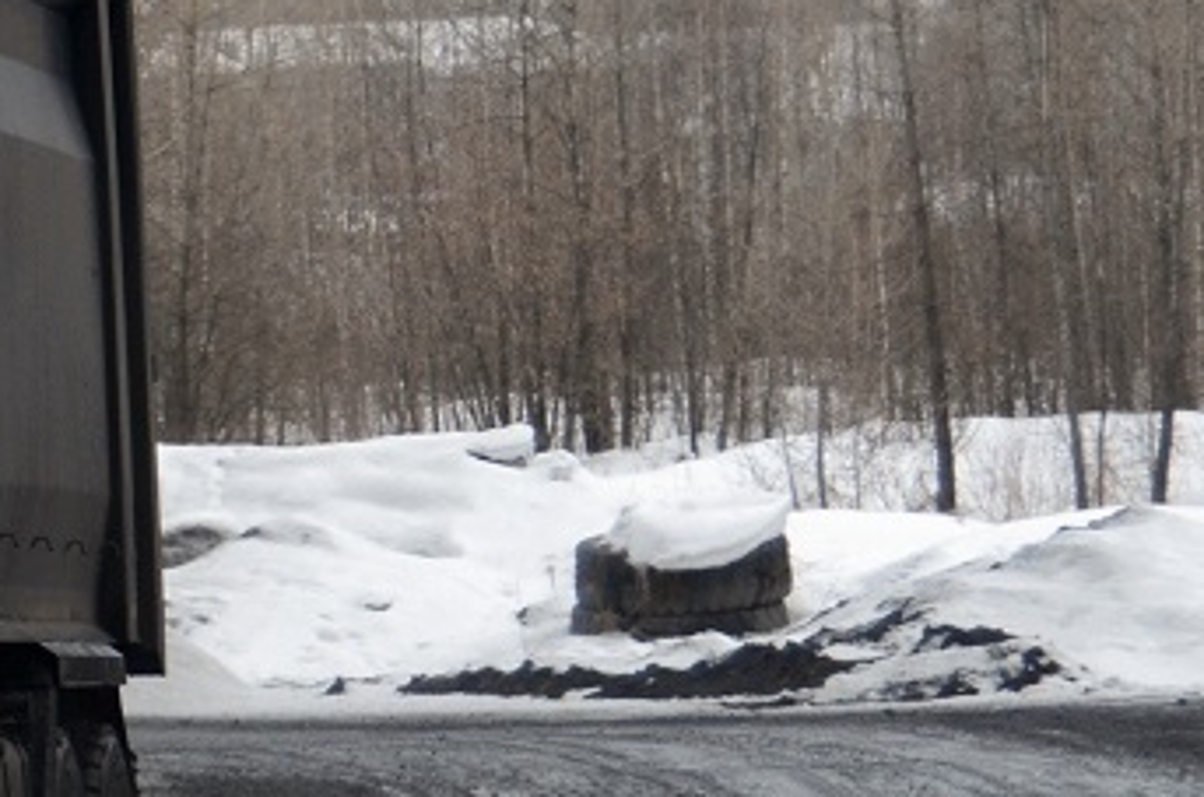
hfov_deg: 4.9
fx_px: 14014
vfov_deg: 3.3
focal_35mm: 420
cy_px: 119
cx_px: -874
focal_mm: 80
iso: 500
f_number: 5.6
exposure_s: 1/800
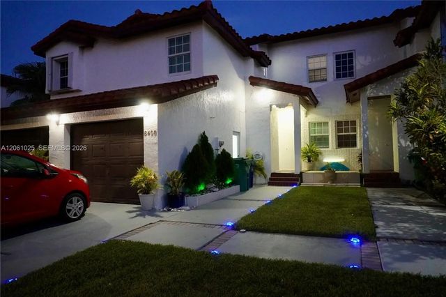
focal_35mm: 24
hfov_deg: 73.8
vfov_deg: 53.1
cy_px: 148
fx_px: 297
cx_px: 223
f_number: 4
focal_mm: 16
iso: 5000
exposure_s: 1/60
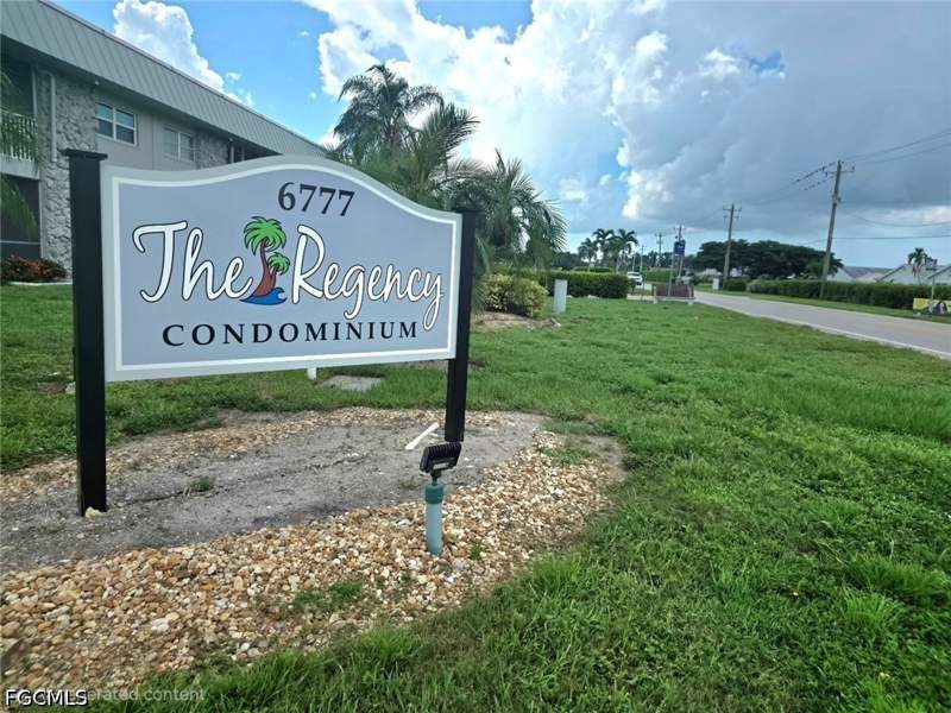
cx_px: 476
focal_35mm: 23
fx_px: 632
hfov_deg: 73.9
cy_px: 356
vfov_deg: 58.9
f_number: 1.7
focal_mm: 6.25
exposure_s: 1/909
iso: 12
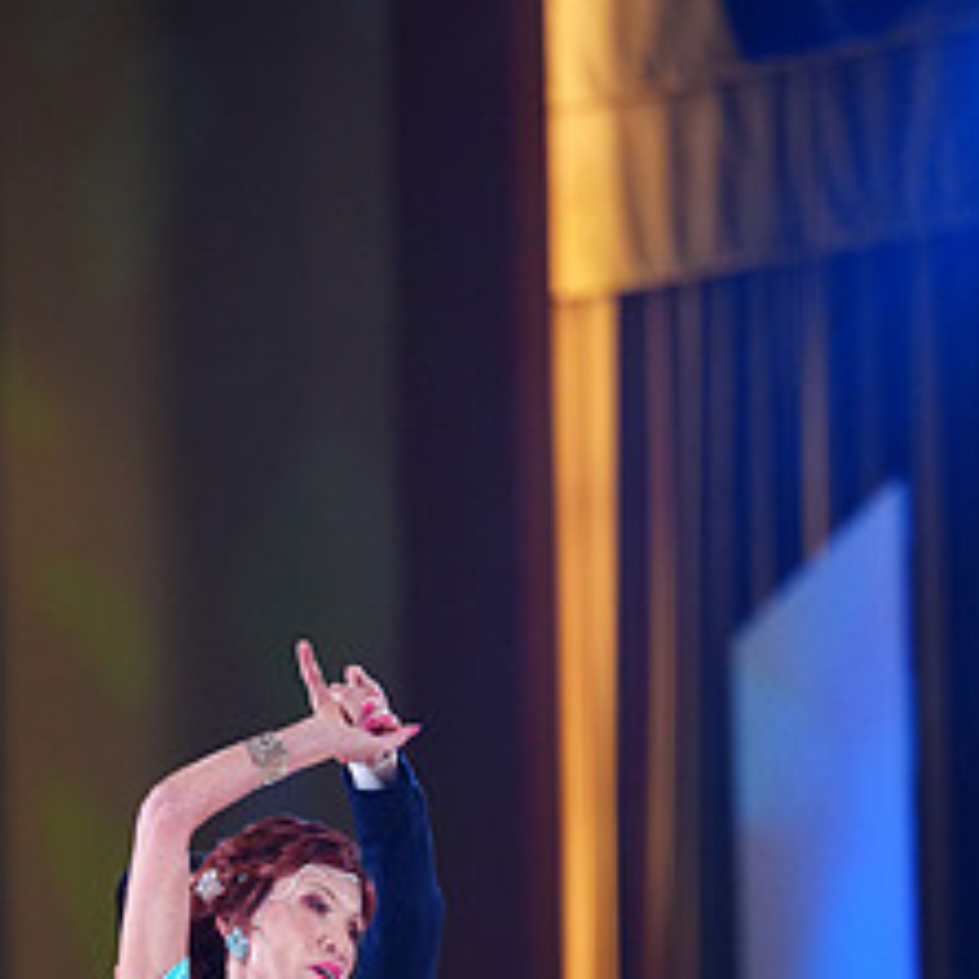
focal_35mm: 328
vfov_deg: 5.3
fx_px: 10495
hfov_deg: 5.3
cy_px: 1248
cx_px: 342
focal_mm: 148
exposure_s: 1/400
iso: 2000
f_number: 2.8
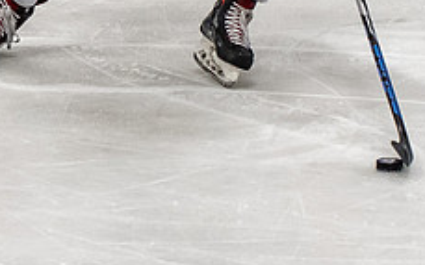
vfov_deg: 3.4
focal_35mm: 386
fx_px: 4470
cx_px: 78
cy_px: -131
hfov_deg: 5.4
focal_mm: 70
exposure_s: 1/800
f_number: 3.2
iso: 1600
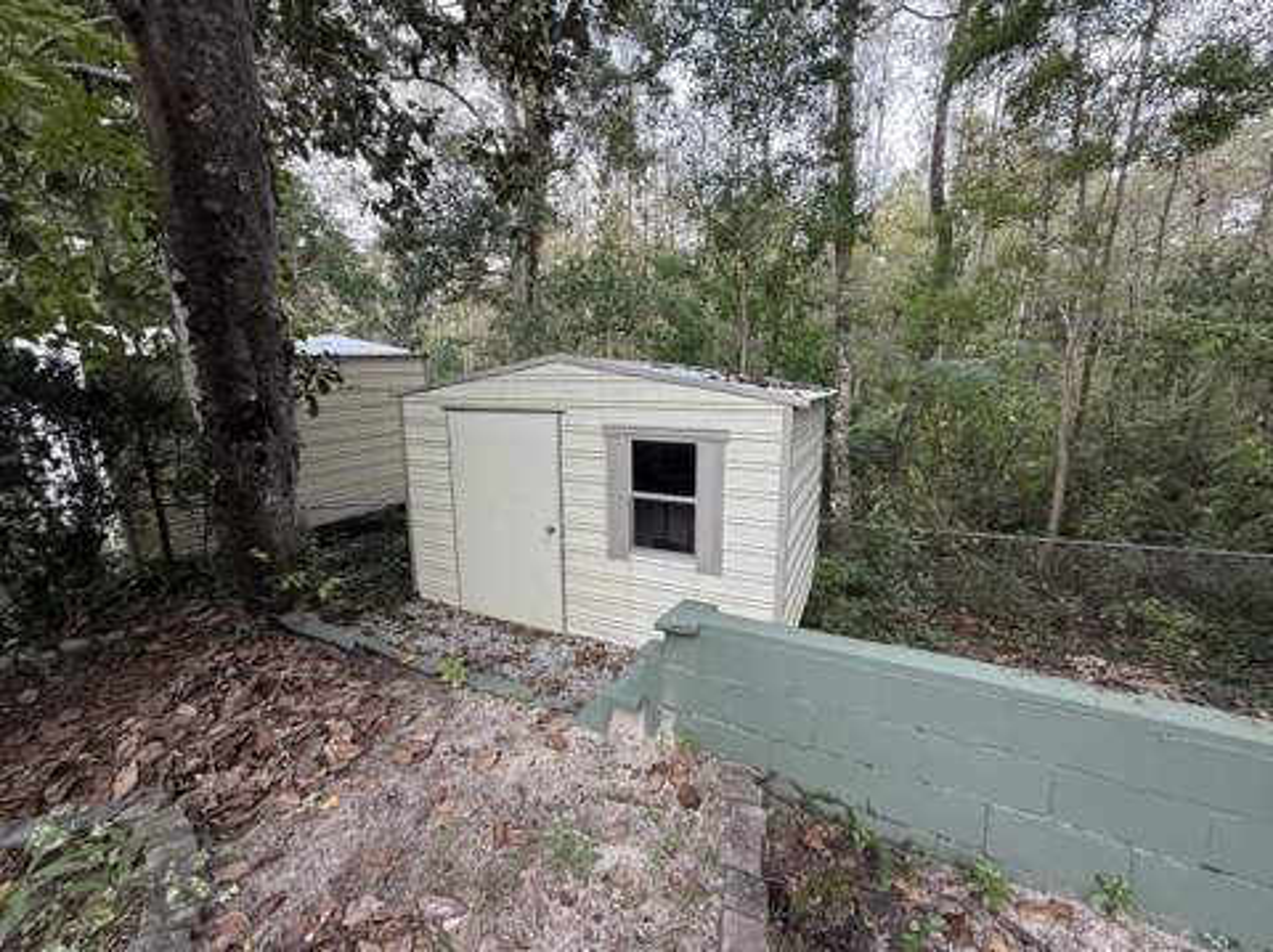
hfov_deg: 102.1
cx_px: 636
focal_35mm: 14
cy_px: 476
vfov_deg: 85.6
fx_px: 514
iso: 50
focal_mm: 2.22
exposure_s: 1/99
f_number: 2.2
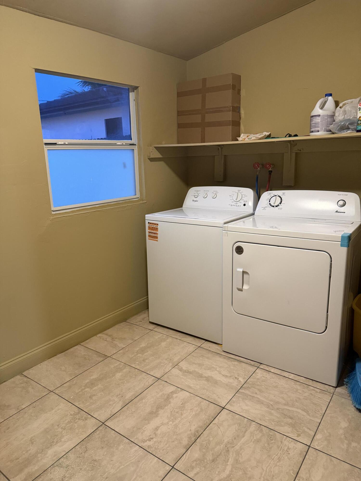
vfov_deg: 71.6
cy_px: 240
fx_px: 334
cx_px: 180
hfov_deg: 56.8
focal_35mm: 24
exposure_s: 1/60
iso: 500
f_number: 1.78
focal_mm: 6.76
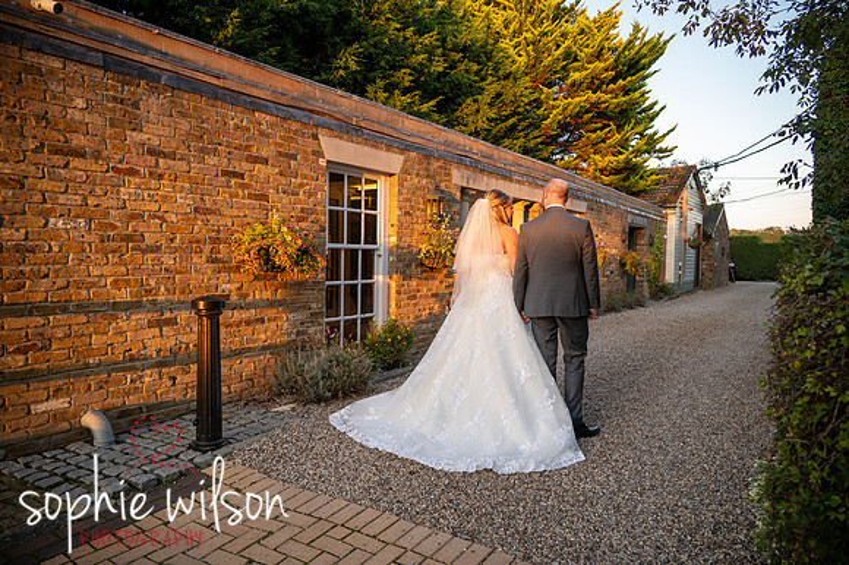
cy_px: 282
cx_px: 424
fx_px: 566
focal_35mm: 24
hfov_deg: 73.8
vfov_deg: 53.1
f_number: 4
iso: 500
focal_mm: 24
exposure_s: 1/250
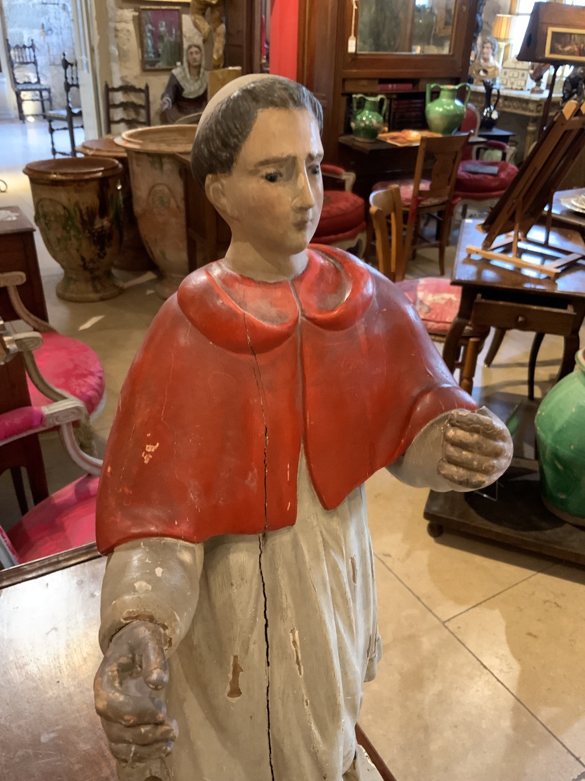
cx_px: 292
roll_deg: -3.2
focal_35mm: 29
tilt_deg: -30.4
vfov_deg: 61.7
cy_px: 390
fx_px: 653
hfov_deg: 48.2
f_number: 1.8
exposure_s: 1/33
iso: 200
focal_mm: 3
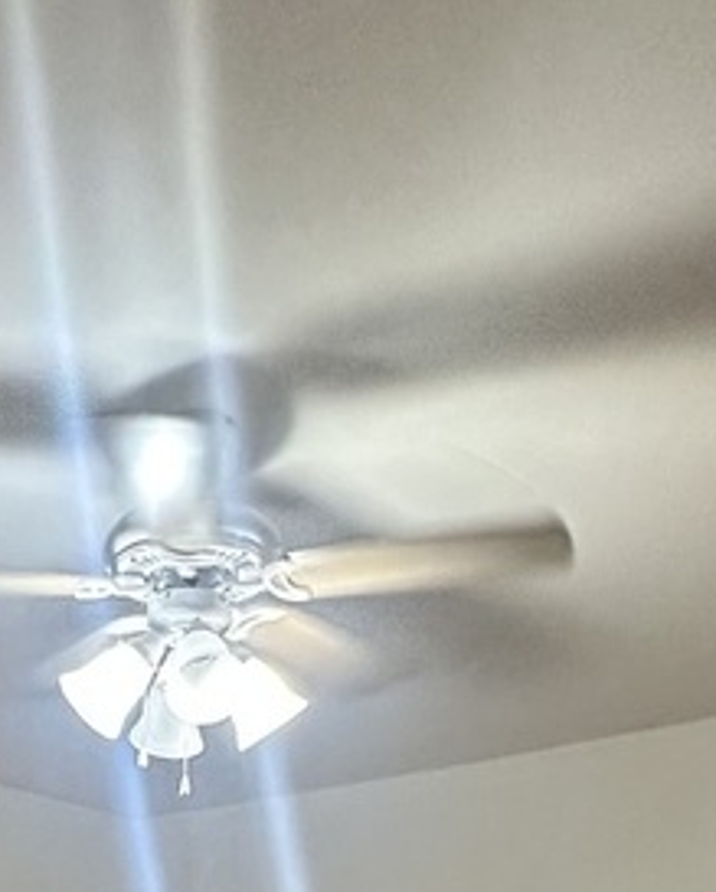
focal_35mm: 54
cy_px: 1082
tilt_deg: +2.7
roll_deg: -1.8
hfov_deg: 26.8
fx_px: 1428
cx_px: 23
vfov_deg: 29.6
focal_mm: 2.22
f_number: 2.2
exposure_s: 1/60
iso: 200
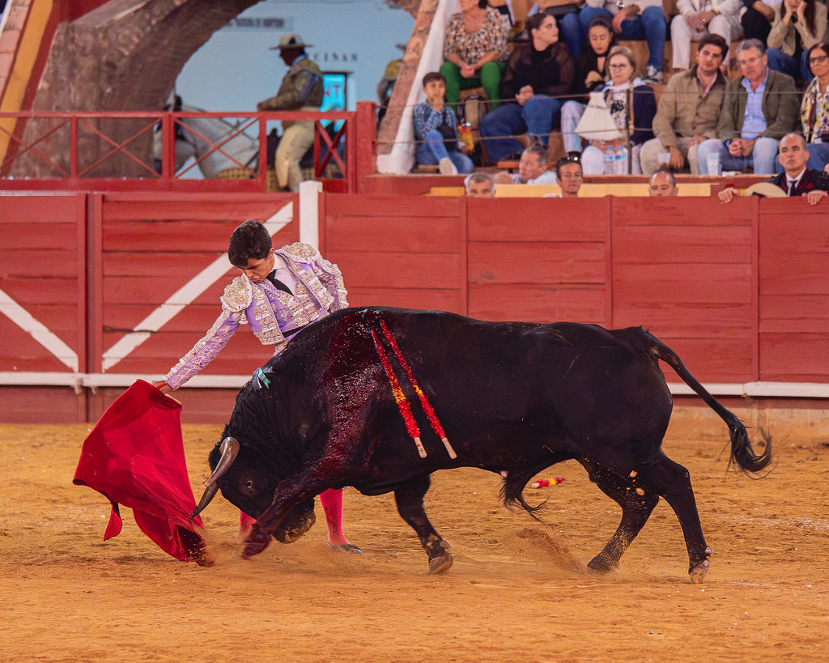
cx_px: 404
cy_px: 331
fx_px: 5463
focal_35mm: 223
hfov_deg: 8.7
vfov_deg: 6.9
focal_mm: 189.8
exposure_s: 1/400
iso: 16000
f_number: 5.6
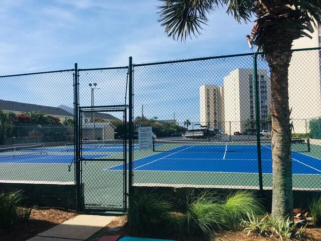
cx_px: 160
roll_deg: +0.2
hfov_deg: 61.7
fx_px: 269
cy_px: 120
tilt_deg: +4.3
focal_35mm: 29
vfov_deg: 48.2
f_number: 2.2
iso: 25
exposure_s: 1/1709
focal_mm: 4.15
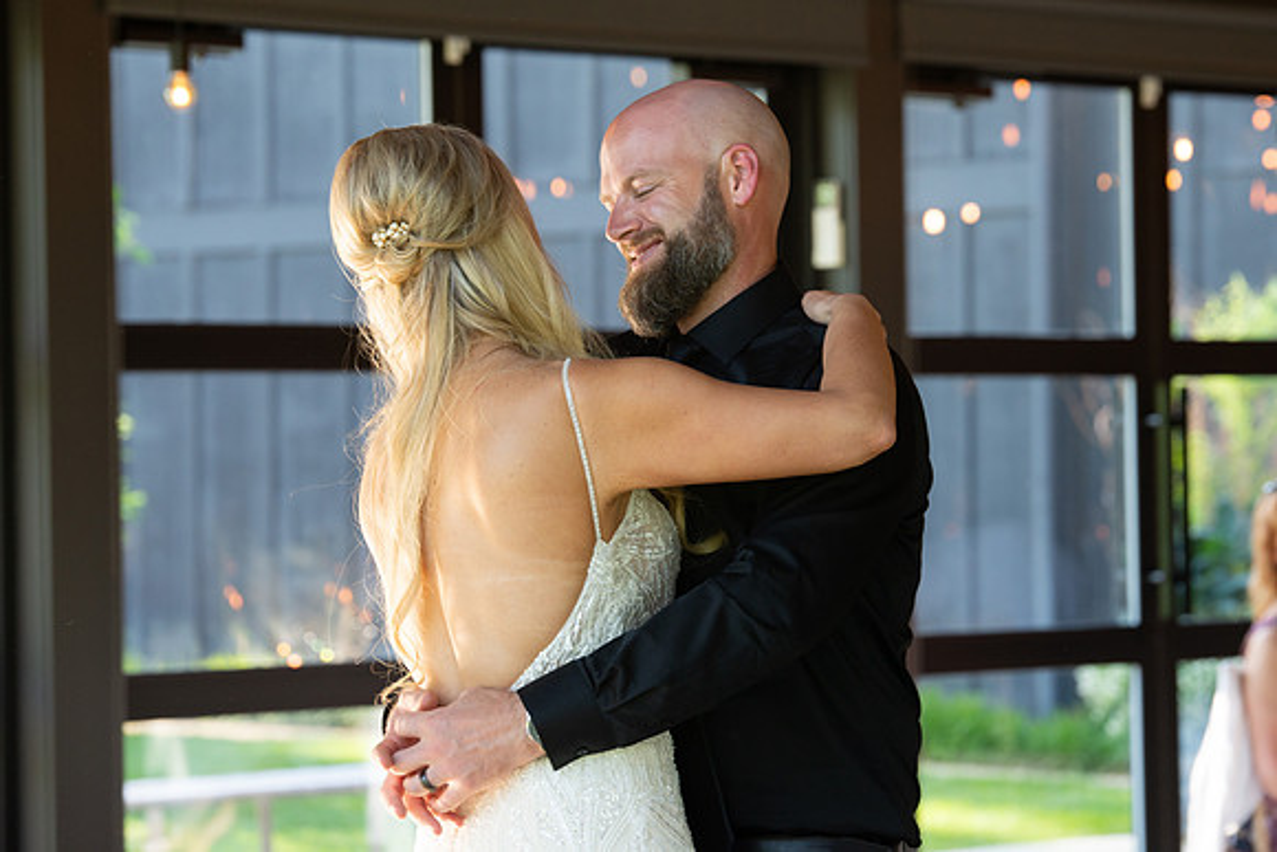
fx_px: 5283
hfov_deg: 13.8
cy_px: 382
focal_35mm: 149
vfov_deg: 9.2
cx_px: 704
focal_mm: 135
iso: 1000
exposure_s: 1/160
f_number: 6.3
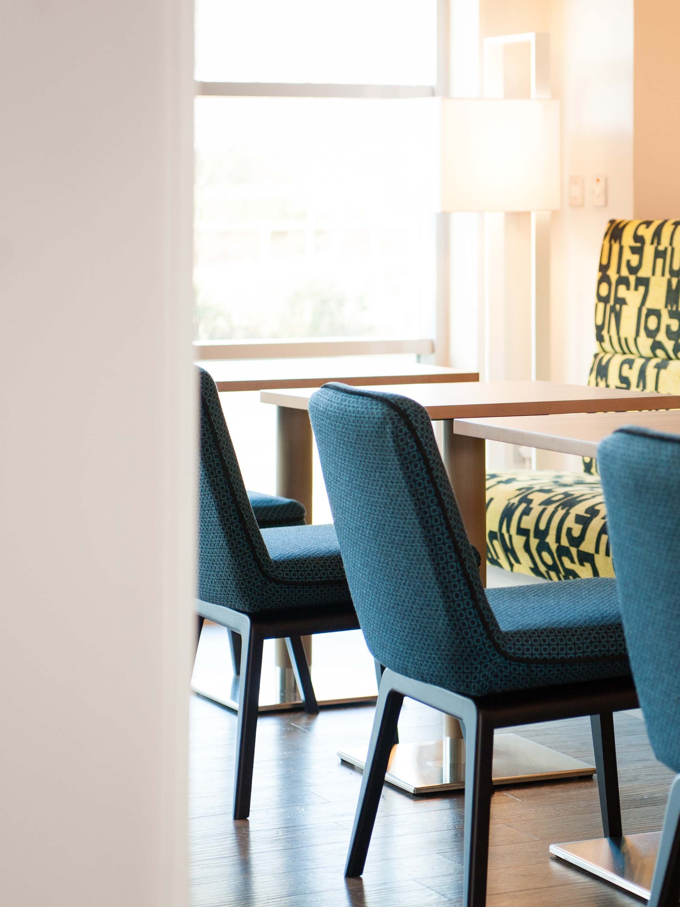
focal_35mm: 102
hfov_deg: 14.4
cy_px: 454
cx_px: 596
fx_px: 2672
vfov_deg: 19.3
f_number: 2.8
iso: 500
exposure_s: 1/160
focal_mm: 70
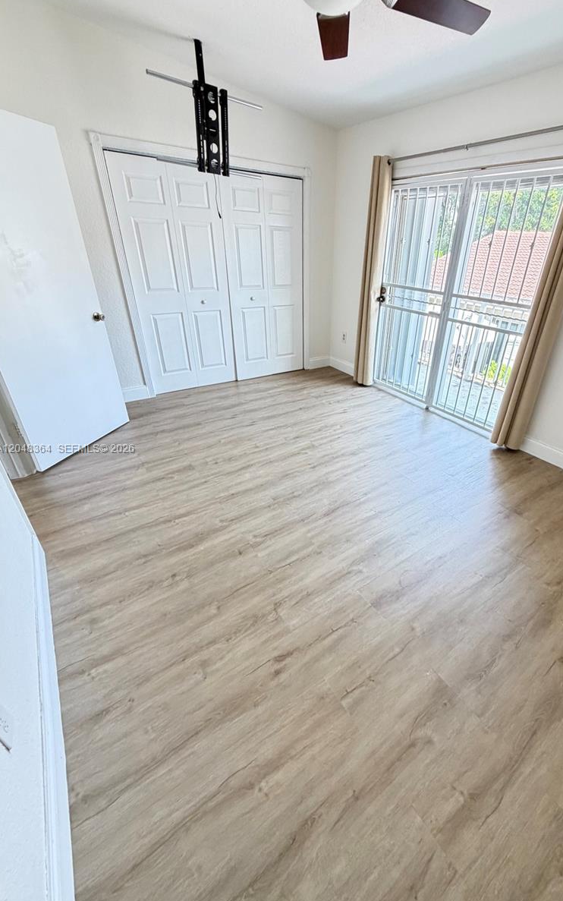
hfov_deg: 74.1
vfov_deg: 101.5
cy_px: 449
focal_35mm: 15
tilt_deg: -29.2
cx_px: 335
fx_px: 368
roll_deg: -2.4
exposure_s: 1/95
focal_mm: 2.22
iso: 320
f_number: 2.2
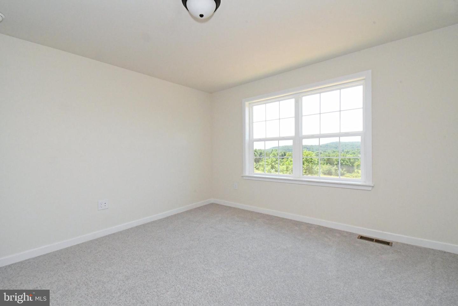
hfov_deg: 100.4
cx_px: 229
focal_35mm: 15
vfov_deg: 77.3
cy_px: 153
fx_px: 191
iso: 3200
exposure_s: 1/250
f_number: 18
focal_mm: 10
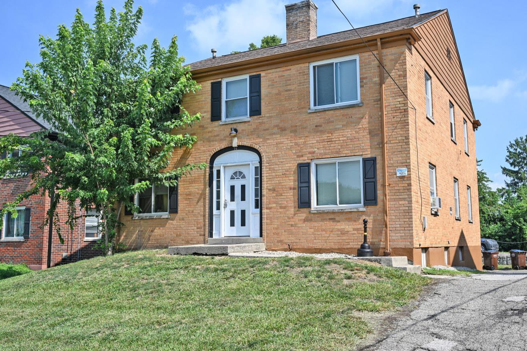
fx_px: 498
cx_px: 275
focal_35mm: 34
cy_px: 168
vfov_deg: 38.9
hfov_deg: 55.8
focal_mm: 30
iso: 100
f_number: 6.3
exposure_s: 1/320
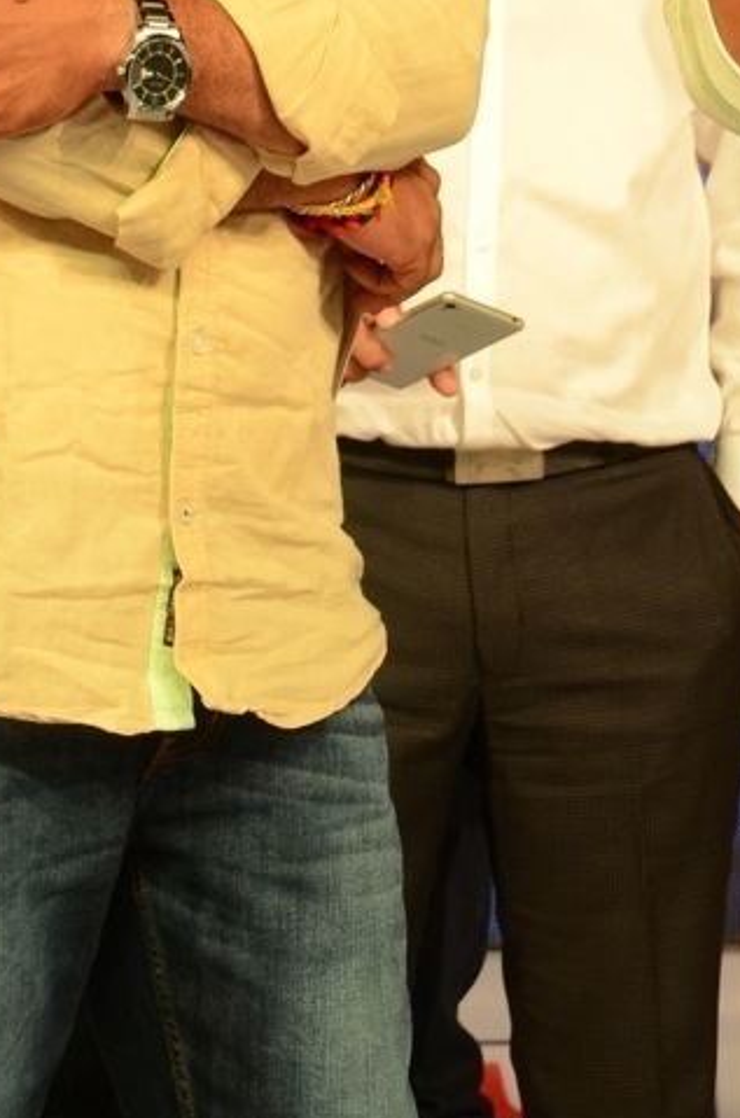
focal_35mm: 348
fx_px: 10787
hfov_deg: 3.9
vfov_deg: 5.9
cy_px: 352
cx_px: 114
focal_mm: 105
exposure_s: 1/125
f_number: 7.1
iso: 1000
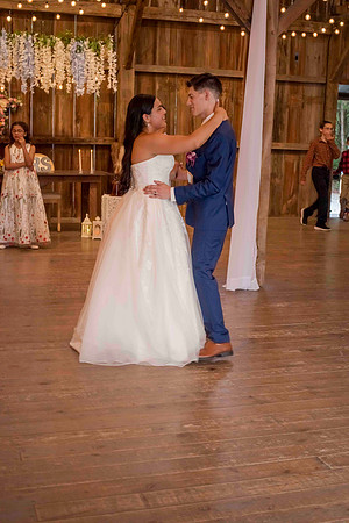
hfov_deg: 27.0
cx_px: 174
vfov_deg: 39.6
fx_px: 727
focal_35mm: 50
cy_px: 262
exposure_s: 1/60
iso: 800
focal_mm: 50
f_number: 7.1
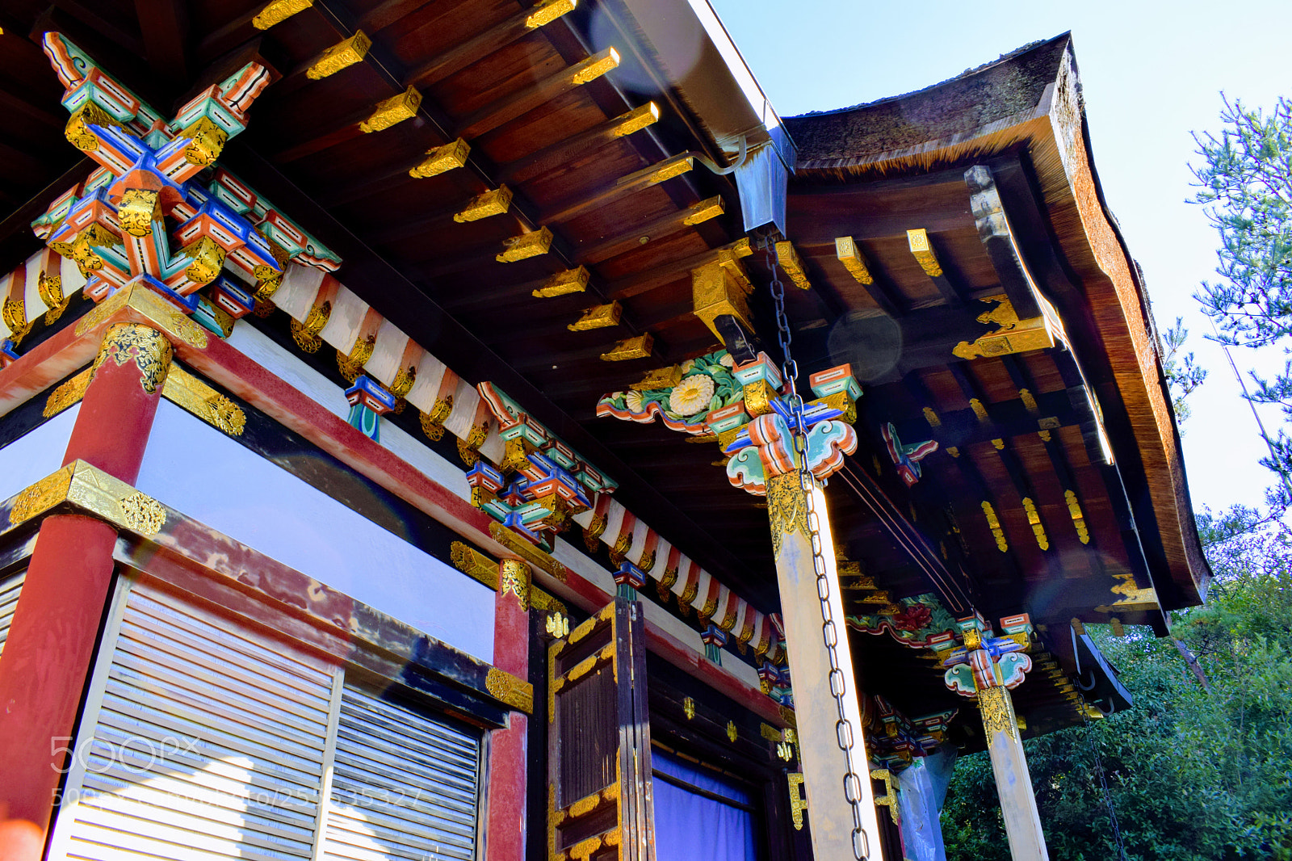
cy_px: 430
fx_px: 969
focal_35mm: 27
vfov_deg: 47.9
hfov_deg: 67.4
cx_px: 646
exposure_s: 1/250
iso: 400
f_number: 8
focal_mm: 18
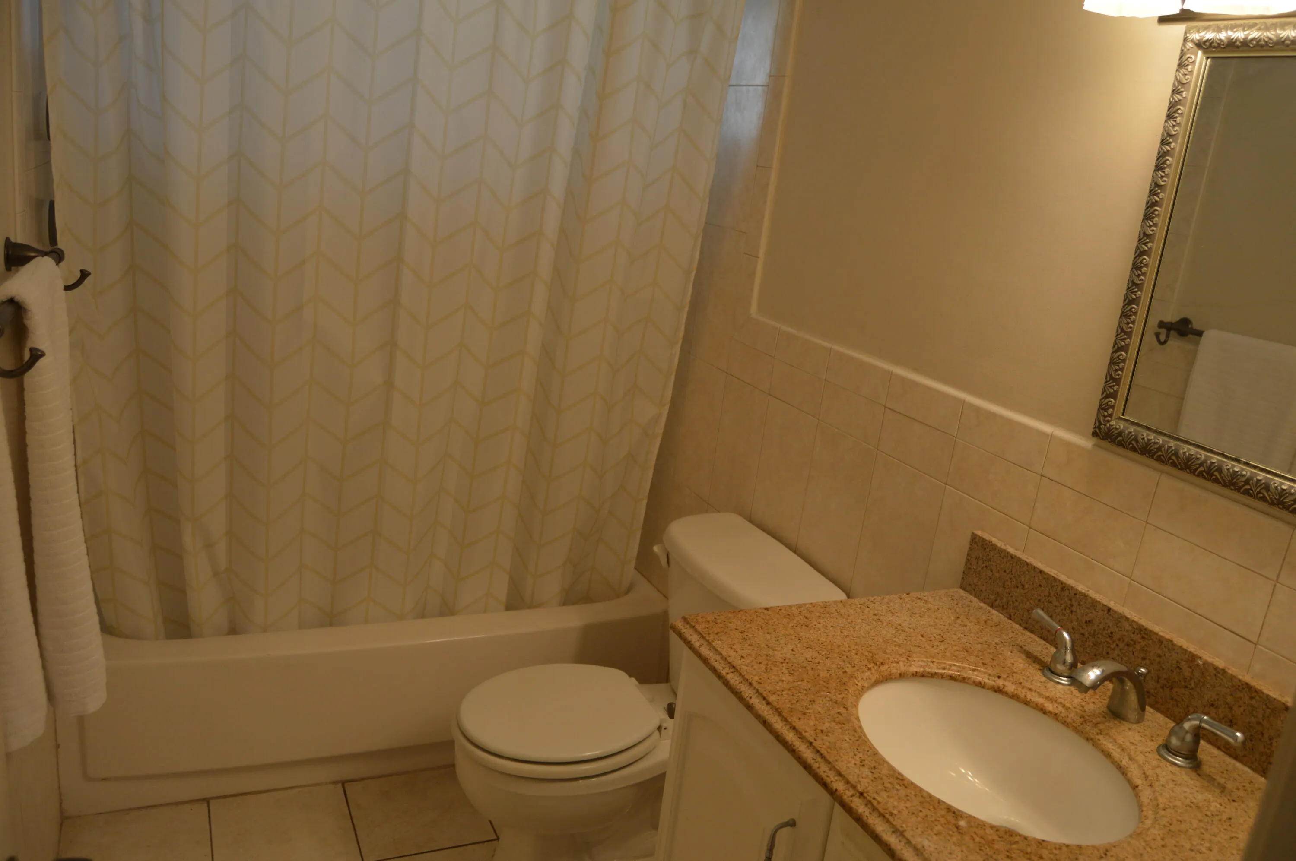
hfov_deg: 67.4
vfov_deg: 47.8
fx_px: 971
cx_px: 648
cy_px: 430
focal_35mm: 27
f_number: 5
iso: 400
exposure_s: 1/100
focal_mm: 18
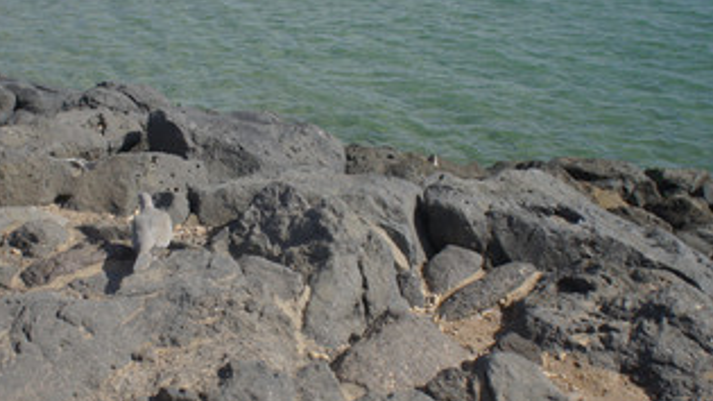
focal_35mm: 51
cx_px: 260
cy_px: 245
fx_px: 964
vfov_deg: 23.4
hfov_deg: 40.3
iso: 200
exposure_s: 1/800
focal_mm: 16
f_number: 7.1
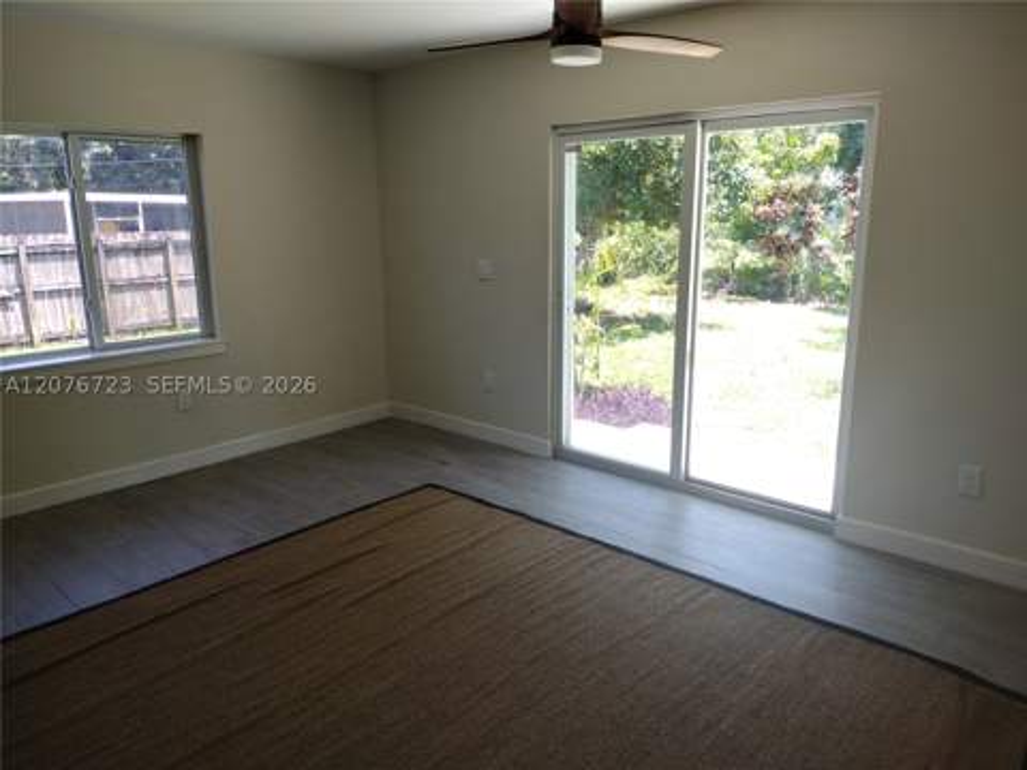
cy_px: 385
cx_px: 514
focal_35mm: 27
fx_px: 801
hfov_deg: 65.3
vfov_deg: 51.4
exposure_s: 1/135
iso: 100
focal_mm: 4.71
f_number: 1.7
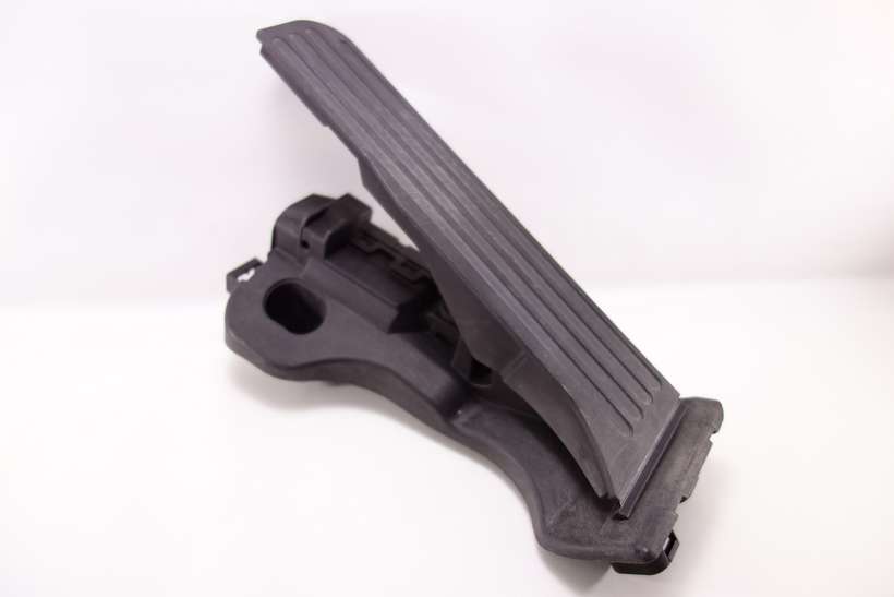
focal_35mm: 28
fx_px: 695
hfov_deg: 65.5
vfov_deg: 46.4
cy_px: 298
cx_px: 447
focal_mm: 10.4
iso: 125
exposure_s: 1/100
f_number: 1.8
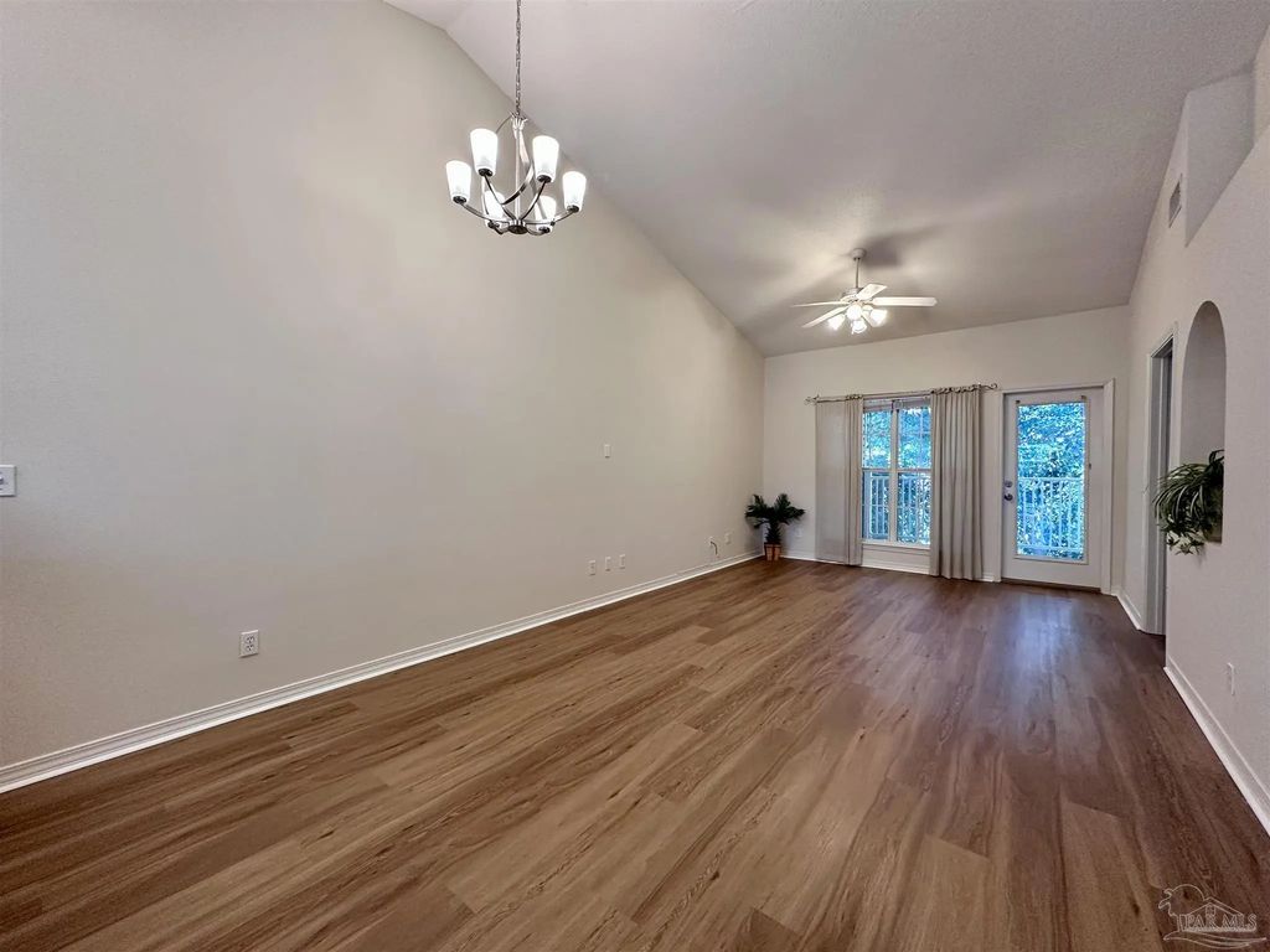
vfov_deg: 85.7
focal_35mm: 14
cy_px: 476
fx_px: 514
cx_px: 635
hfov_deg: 102.1
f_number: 2.2
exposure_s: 1/120
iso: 250
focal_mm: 2.22
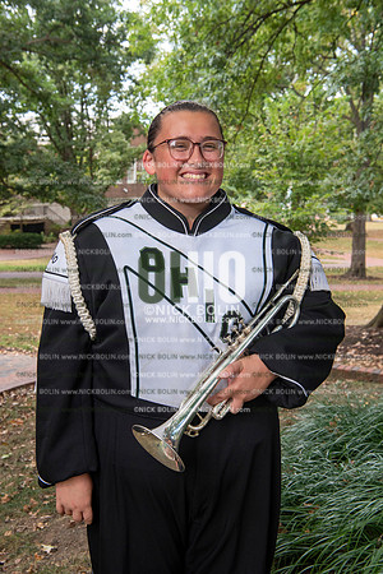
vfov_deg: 42.7
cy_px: 287
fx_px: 734
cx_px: 192
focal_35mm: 46
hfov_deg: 29.2
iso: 500
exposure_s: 1/100
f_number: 8
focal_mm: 46
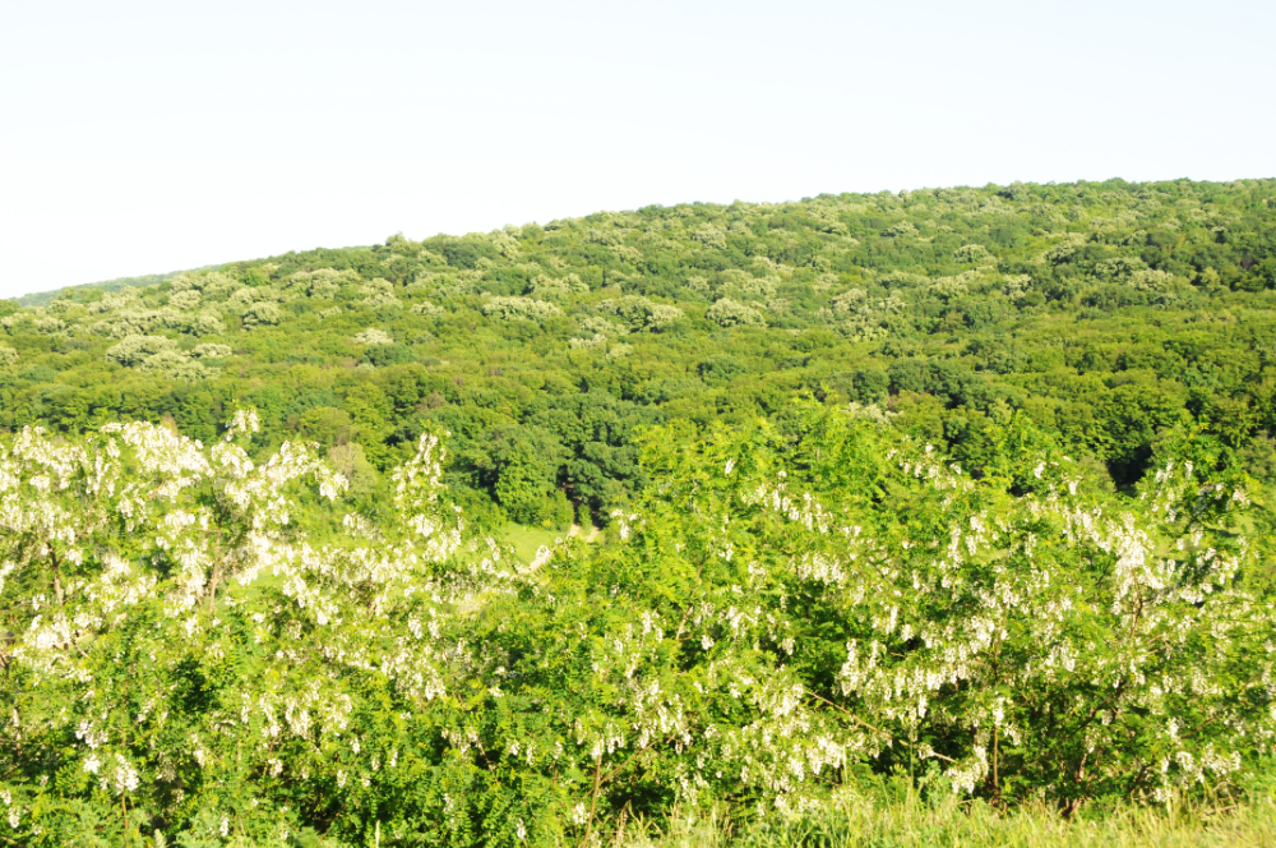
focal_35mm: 54
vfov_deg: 25.0
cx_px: 638
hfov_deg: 36.9
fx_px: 1911
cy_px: 424
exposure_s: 1/1250
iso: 1600
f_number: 10
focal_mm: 36
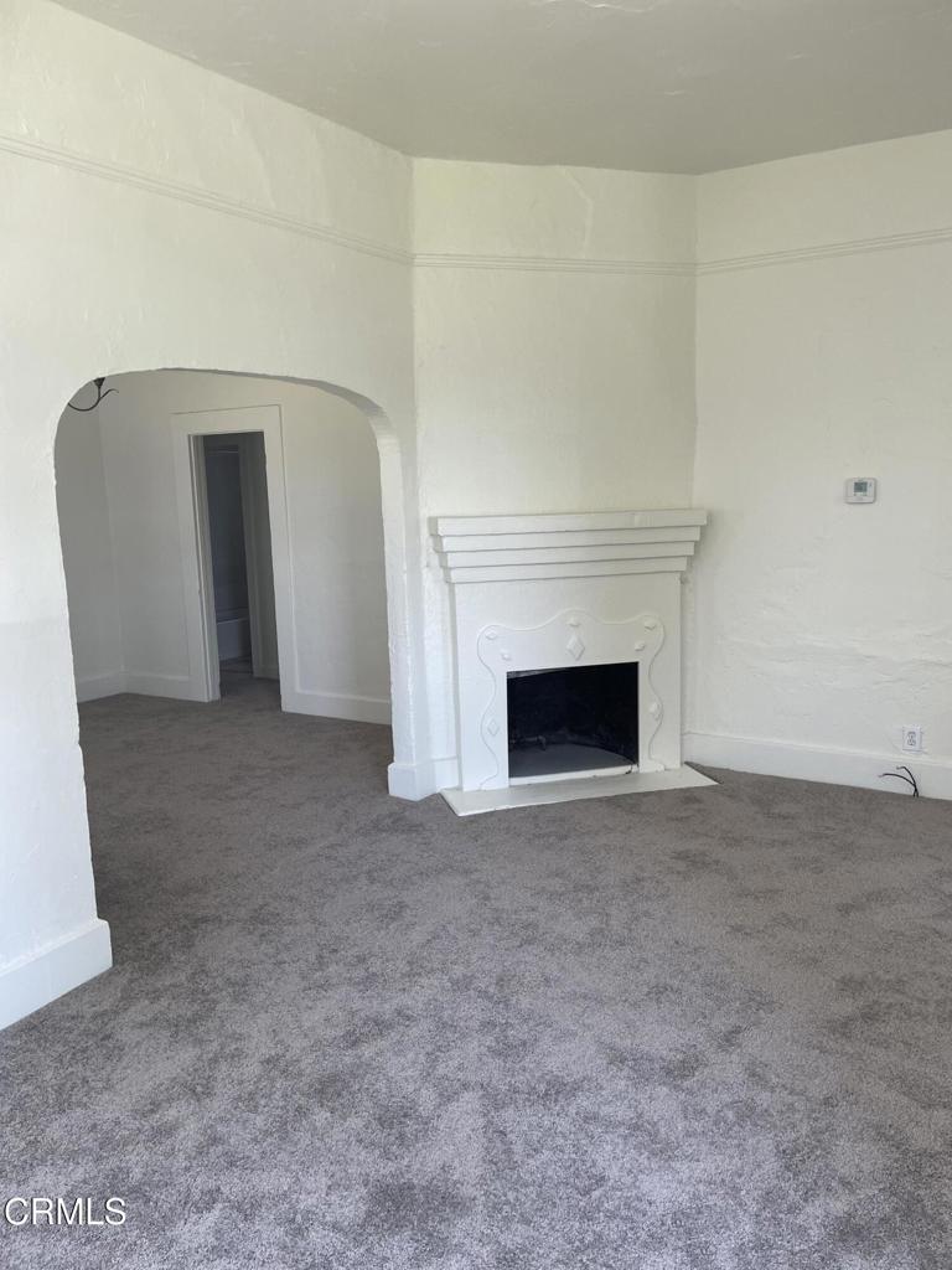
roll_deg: +2.0
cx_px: 476
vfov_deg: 67.3
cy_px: 635
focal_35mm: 26
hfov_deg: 53.1
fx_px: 953
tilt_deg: -8.9
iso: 64
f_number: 1.6
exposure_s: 1/121
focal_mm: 4.2
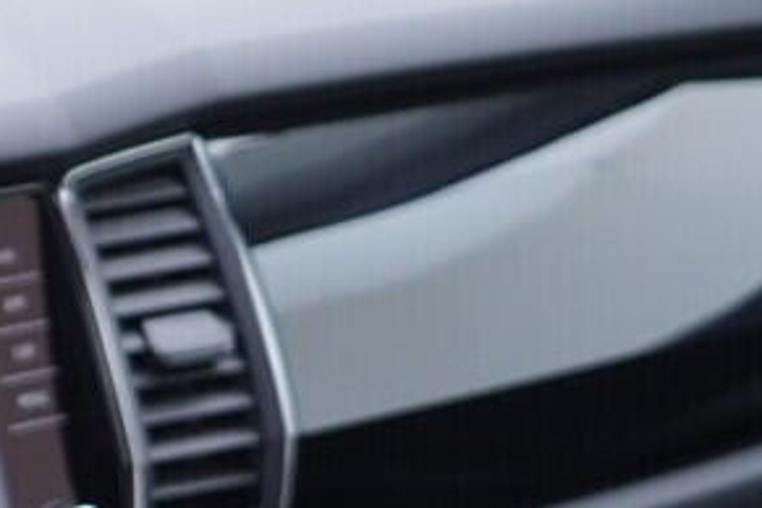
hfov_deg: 10.2
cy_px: 767
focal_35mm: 178
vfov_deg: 7.6
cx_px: -1019
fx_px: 3767
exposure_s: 1/40
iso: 250
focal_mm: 24
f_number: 2.8
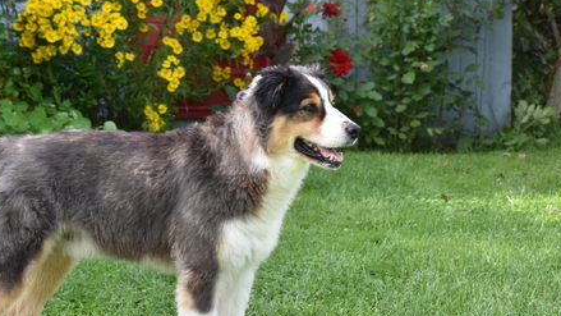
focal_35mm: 103
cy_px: 178
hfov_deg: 20.7
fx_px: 1532
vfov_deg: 11.8
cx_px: 284
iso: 400
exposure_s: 1/200
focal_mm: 48
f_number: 7.1
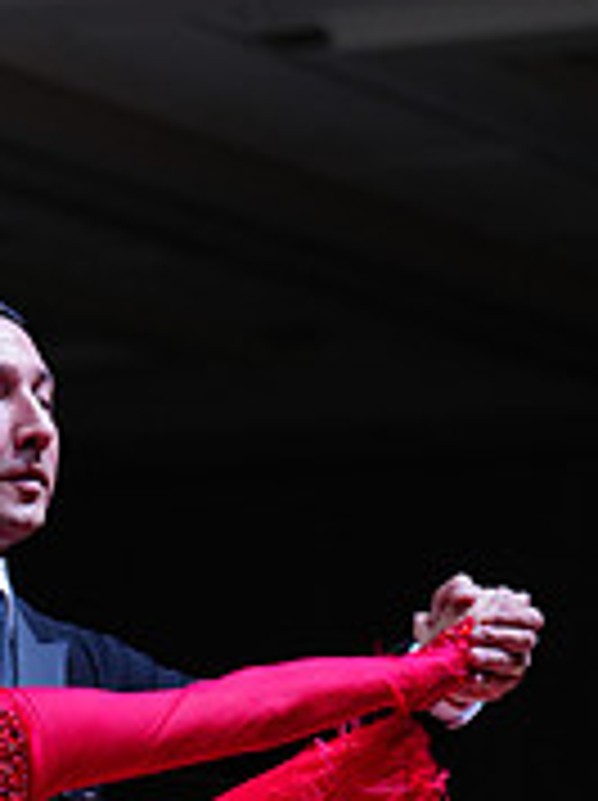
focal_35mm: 226
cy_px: 1134
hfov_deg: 6.5
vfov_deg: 8.6
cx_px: -218
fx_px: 5218
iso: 640
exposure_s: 1/500
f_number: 2.8
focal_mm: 72
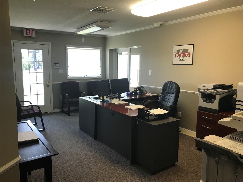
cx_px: 122
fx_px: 197
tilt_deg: -7.5
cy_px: 91
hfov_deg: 63.4
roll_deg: +1.3
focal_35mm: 28
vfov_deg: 49.7
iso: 25
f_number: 1.8
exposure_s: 1/30
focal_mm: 3.99
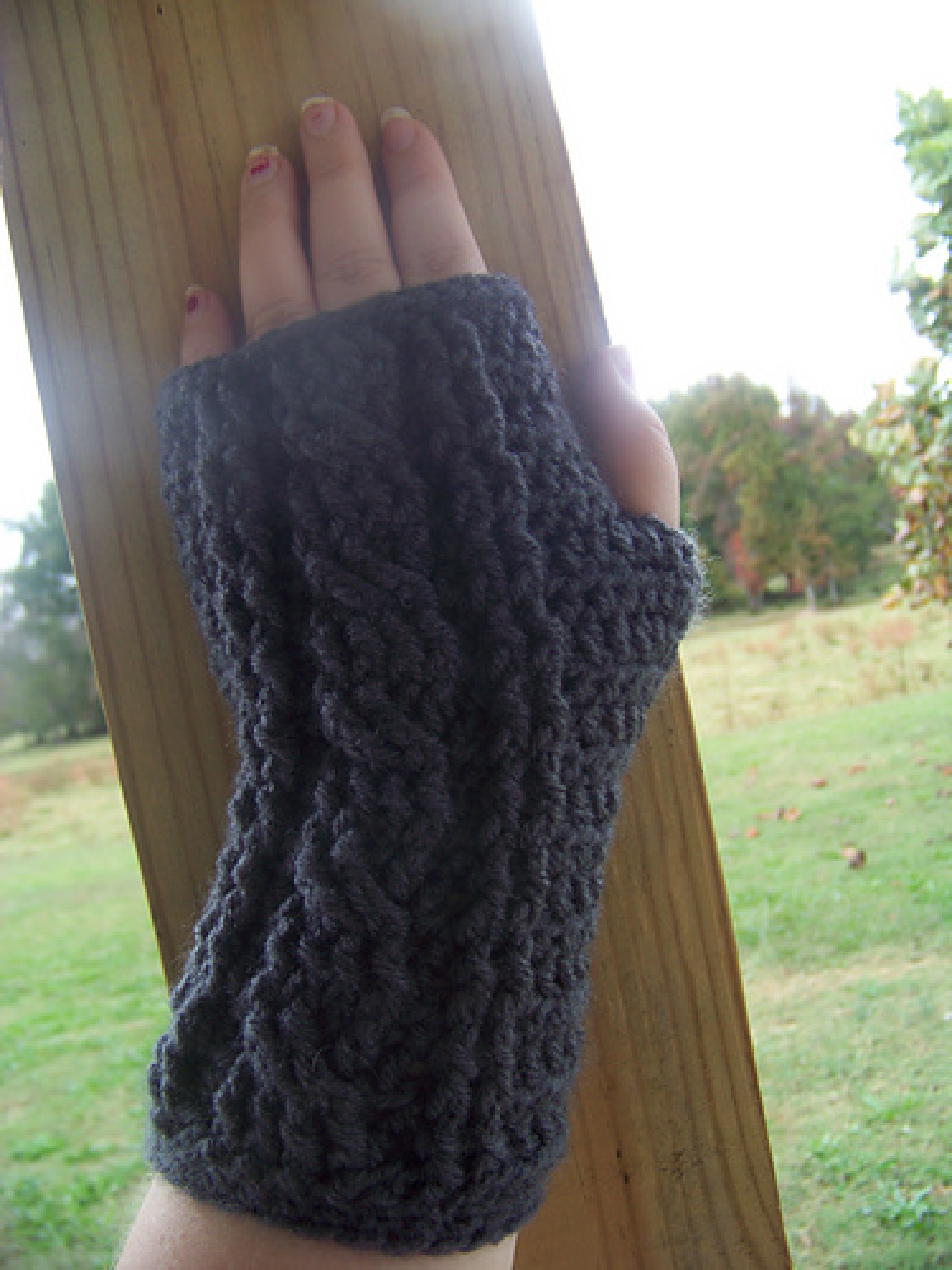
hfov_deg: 39.7
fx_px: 1320
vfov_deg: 51.4
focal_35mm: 36
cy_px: 635
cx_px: 476
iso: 64
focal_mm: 5.85
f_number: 2.8
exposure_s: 1/200
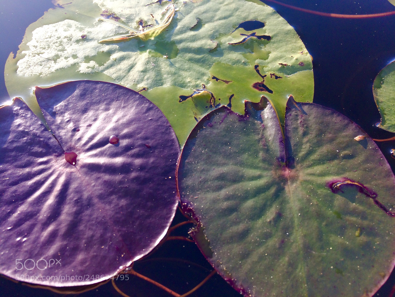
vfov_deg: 48.2
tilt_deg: -55.8
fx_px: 331
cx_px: 198
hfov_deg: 61.7
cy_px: 148
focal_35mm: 29
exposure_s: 1/256
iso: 32
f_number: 2.2
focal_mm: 4.15
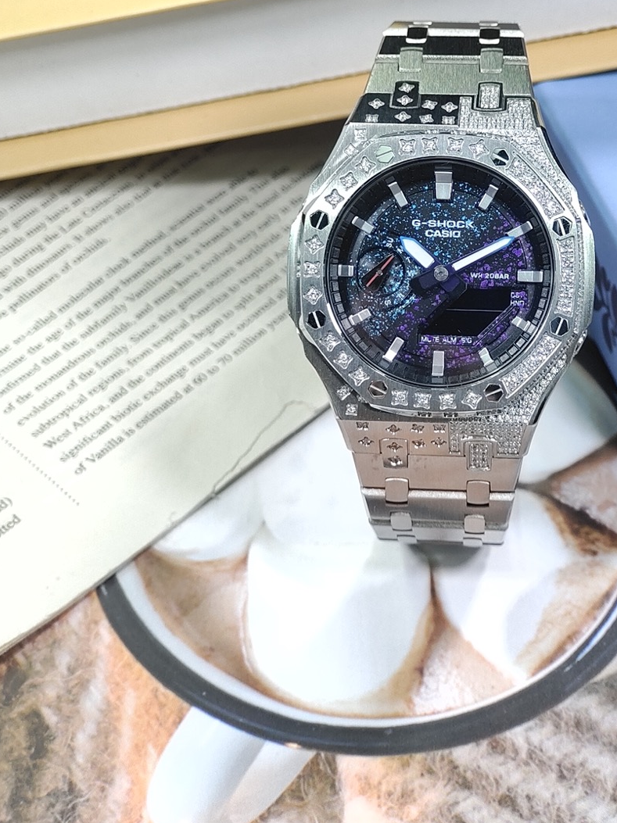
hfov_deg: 19.3
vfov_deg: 25.5
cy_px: 257
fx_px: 1807
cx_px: 440
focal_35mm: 76
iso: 99
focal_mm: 7.55
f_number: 2.08
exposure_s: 1/100
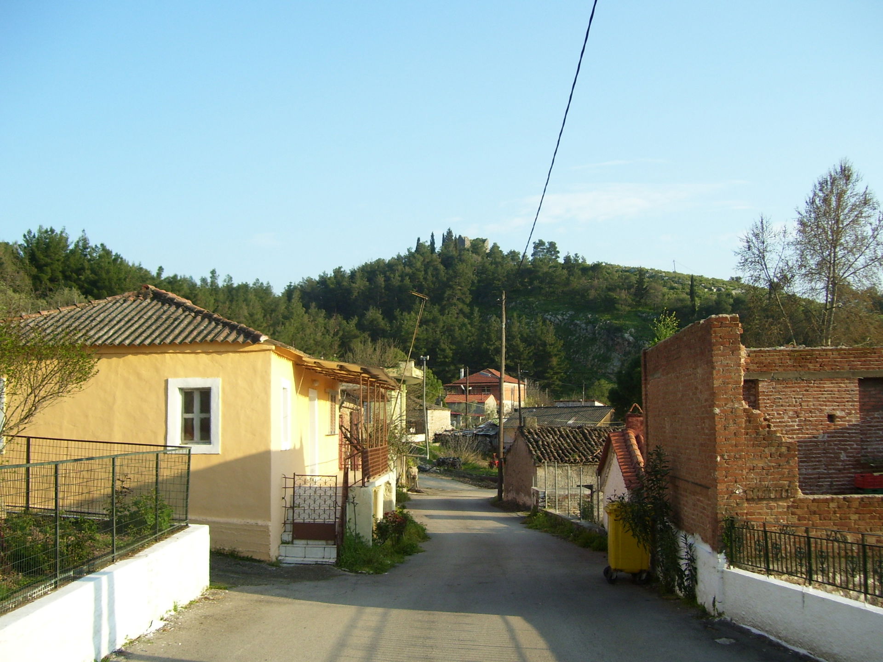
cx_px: 442
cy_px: 331
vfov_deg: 38.7
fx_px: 944
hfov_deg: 50.1
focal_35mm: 37
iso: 80
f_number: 2.7
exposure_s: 1/750
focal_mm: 6
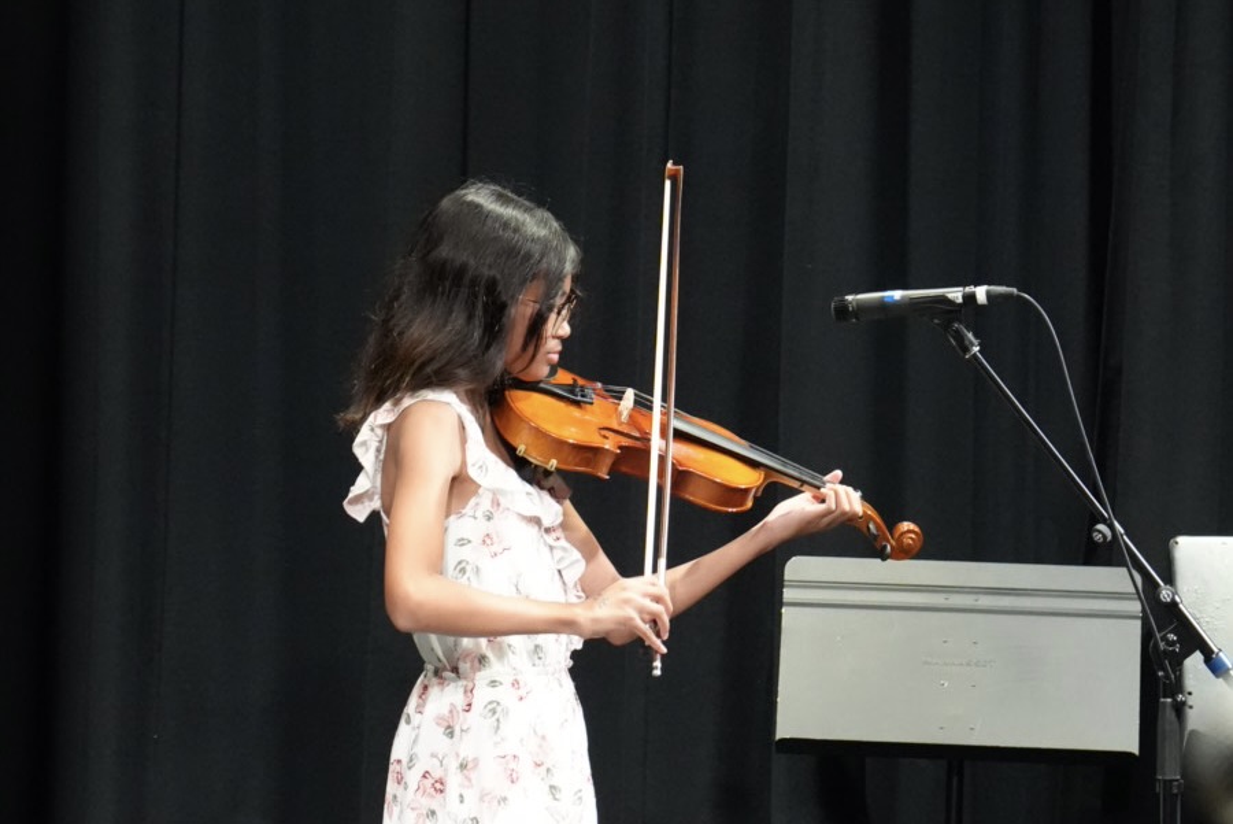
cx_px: 616
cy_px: 412
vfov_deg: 13.1
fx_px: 3598
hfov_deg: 19.4
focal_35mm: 105
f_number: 4
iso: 5000
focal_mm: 70
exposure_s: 1/125
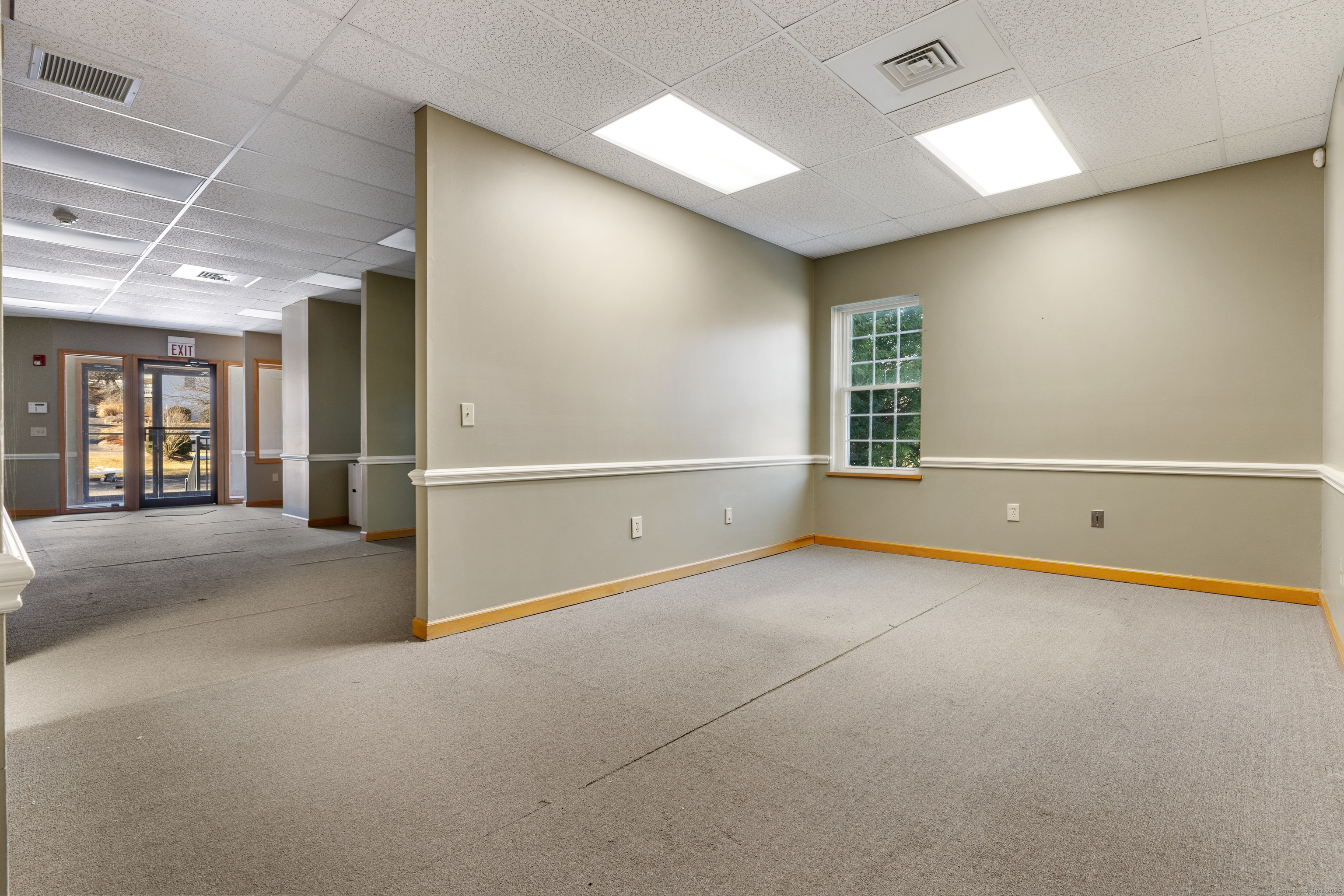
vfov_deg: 70.4
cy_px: 448
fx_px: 635
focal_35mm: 17
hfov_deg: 93.3
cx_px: 672
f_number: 8
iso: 320
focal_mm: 17
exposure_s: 2.5
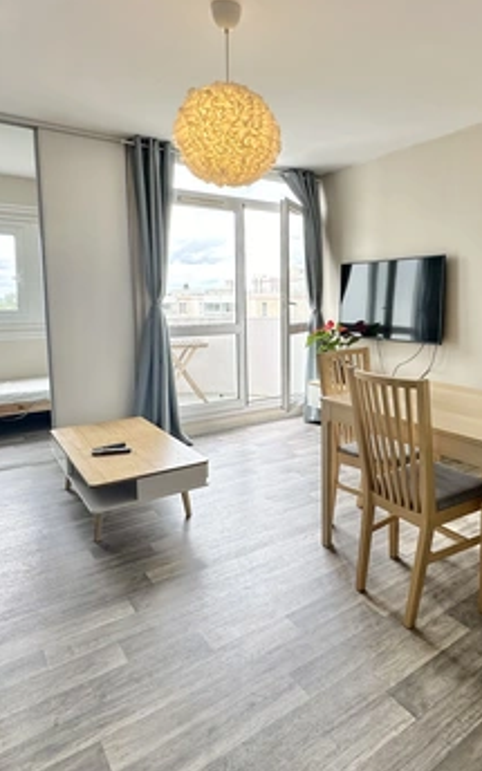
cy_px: 345
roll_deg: +0.0
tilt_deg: -4.8
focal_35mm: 23
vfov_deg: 76.9
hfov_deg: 52.0
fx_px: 483
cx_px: 322
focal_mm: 2.22
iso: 40
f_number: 2.2
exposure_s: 1/186
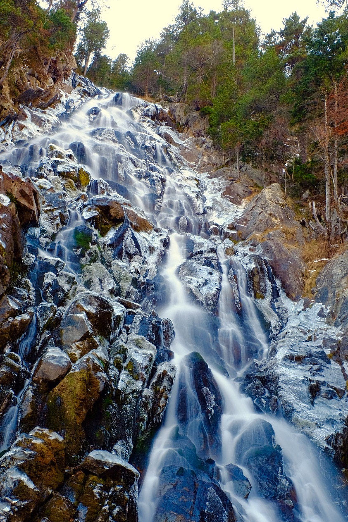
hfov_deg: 35.0
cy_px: 318
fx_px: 551
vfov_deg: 50.3
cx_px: 167
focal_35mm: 38
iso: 200
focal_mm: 20.1
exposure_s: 1.3
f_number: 20
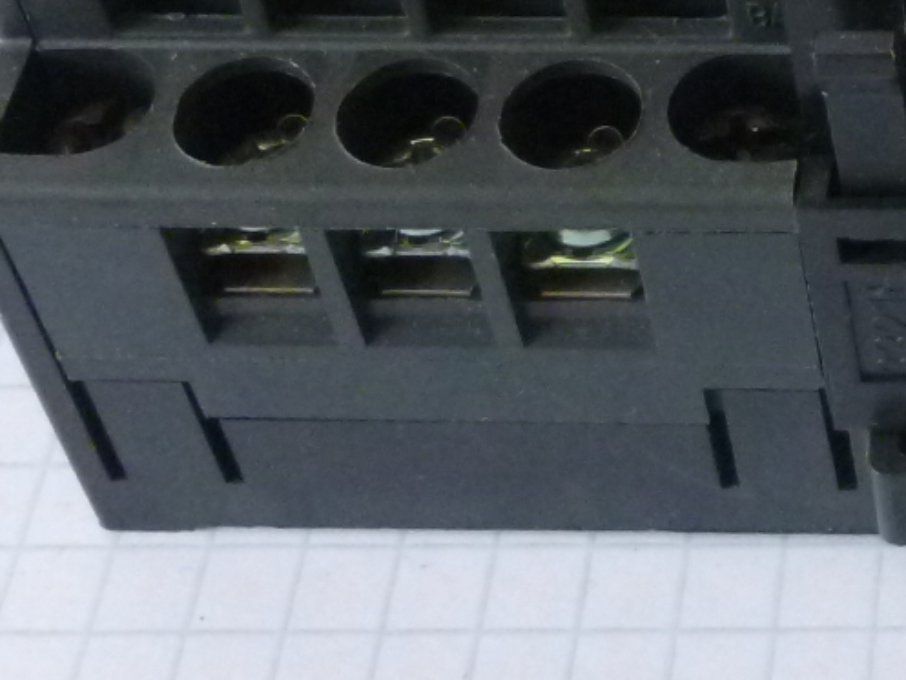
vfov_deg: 13.9
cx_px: 1269
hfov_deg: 17.5
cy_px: -151
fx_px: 2696
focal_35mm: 103
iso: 400
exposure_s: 1/60
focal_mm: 4.5
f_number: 3.1
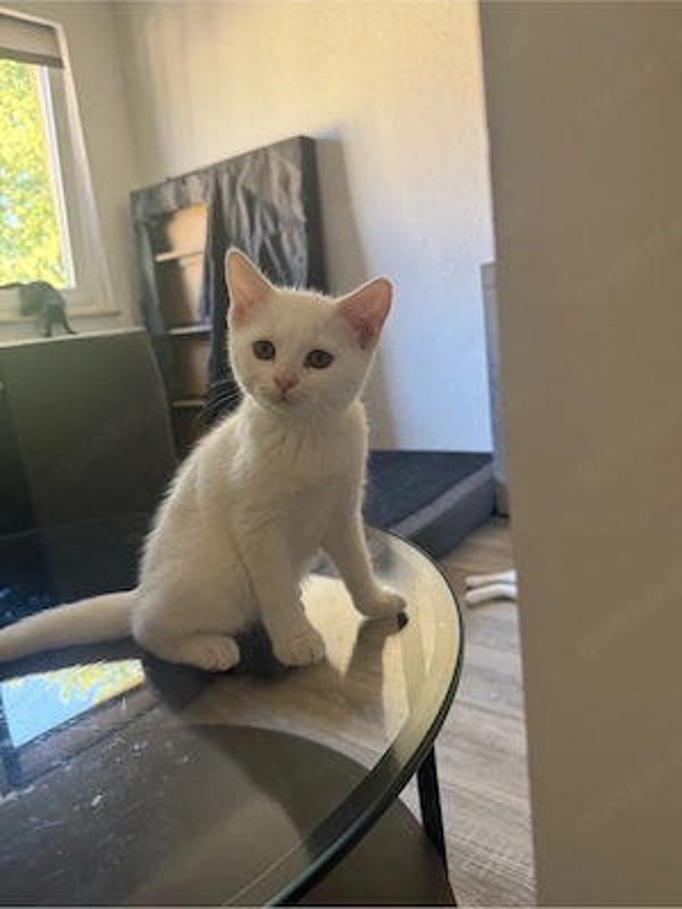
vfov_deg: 71.6
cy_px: 454
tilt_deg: -9.8
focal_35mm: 24
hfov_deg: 56.8
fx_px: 630
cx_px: 341
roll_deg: +7.3
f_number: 1.78
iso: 200
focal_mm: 6.76
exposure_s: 1/83
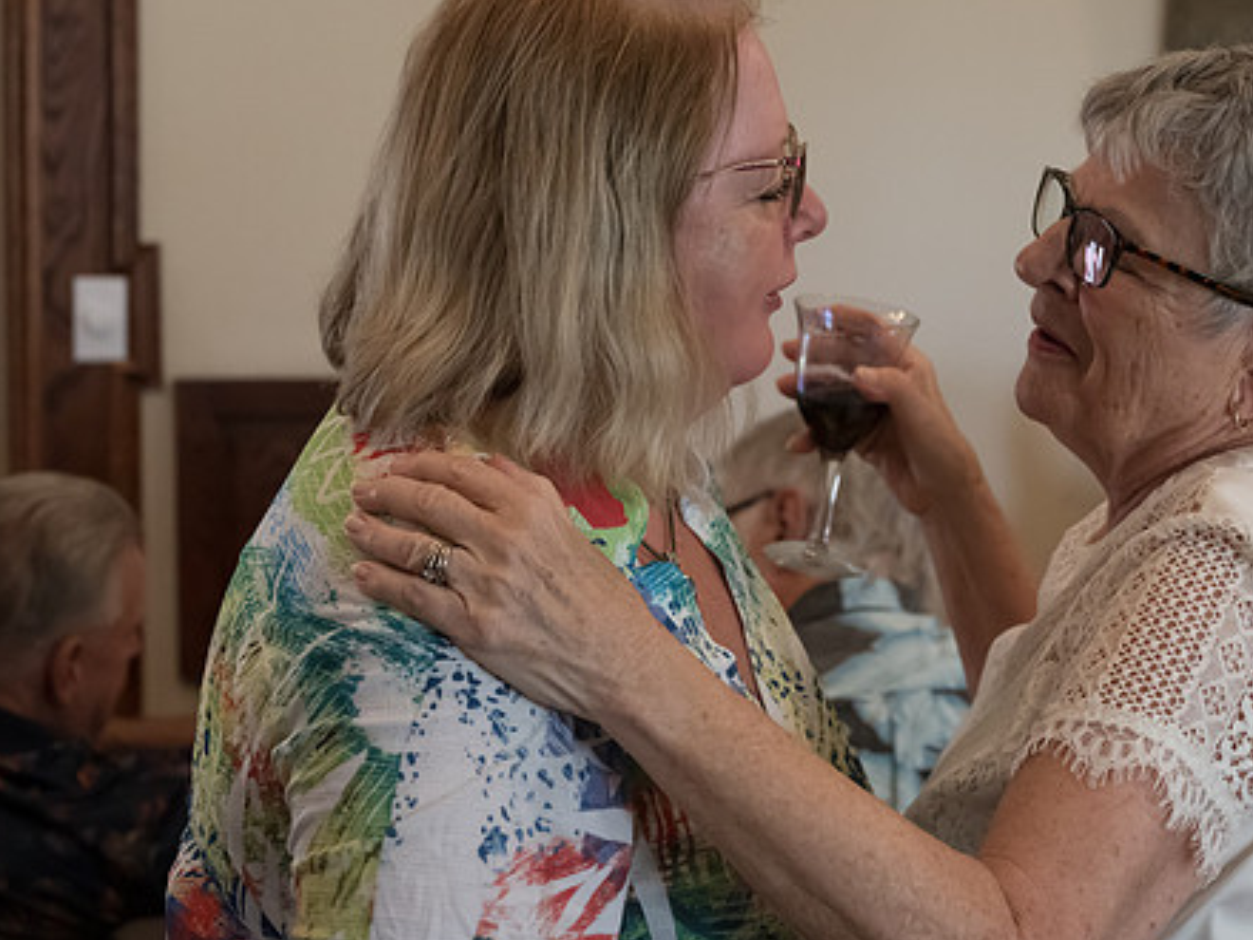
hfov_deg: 24.1
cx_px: 692
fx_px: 2932
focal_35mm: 81
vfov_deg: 18.2
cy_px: 309
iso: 5000
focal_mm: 48
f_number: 4
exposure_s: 1/200
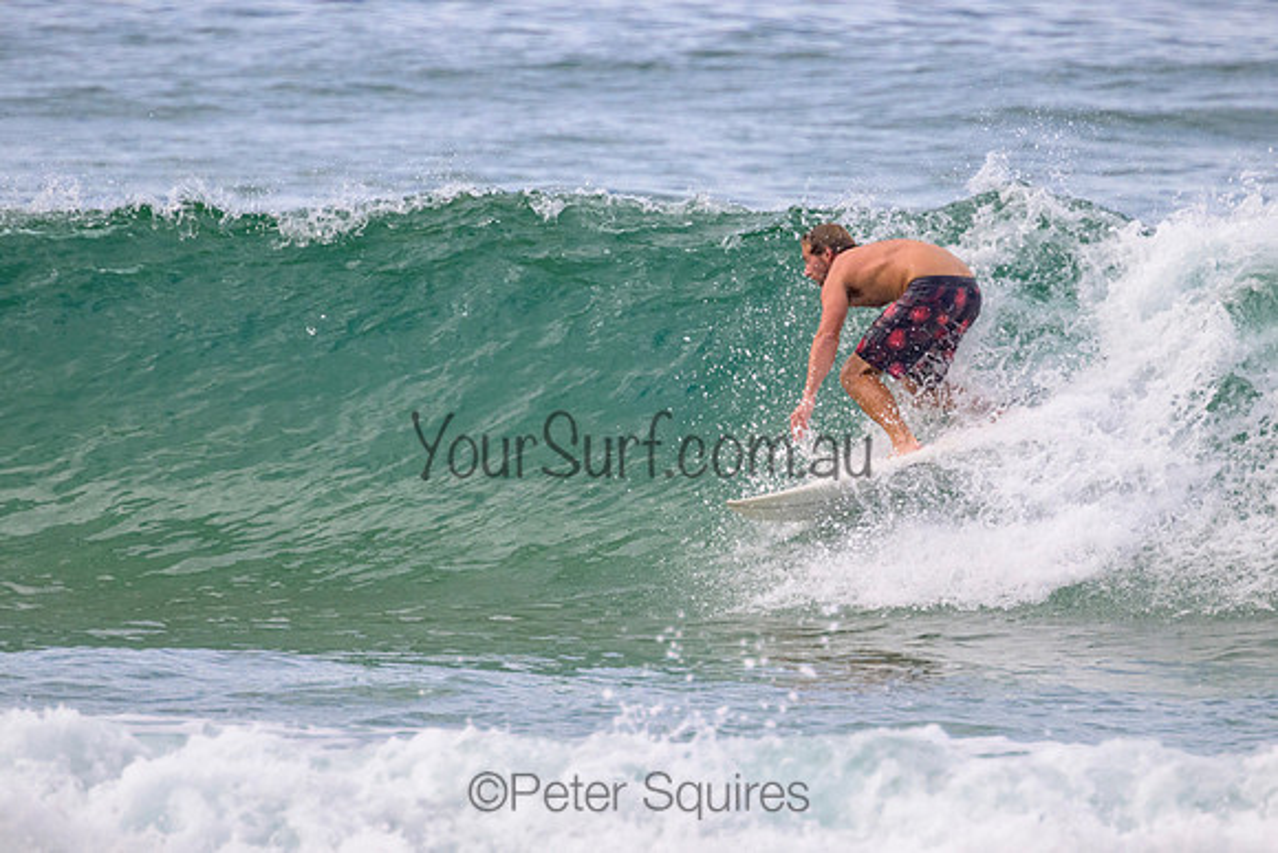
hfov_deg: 2.2
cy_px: 395
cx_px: 689
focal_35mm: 954
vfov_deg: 1.4
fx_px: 33878
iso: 1600
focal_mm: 800
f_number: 11
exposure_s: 1/2000
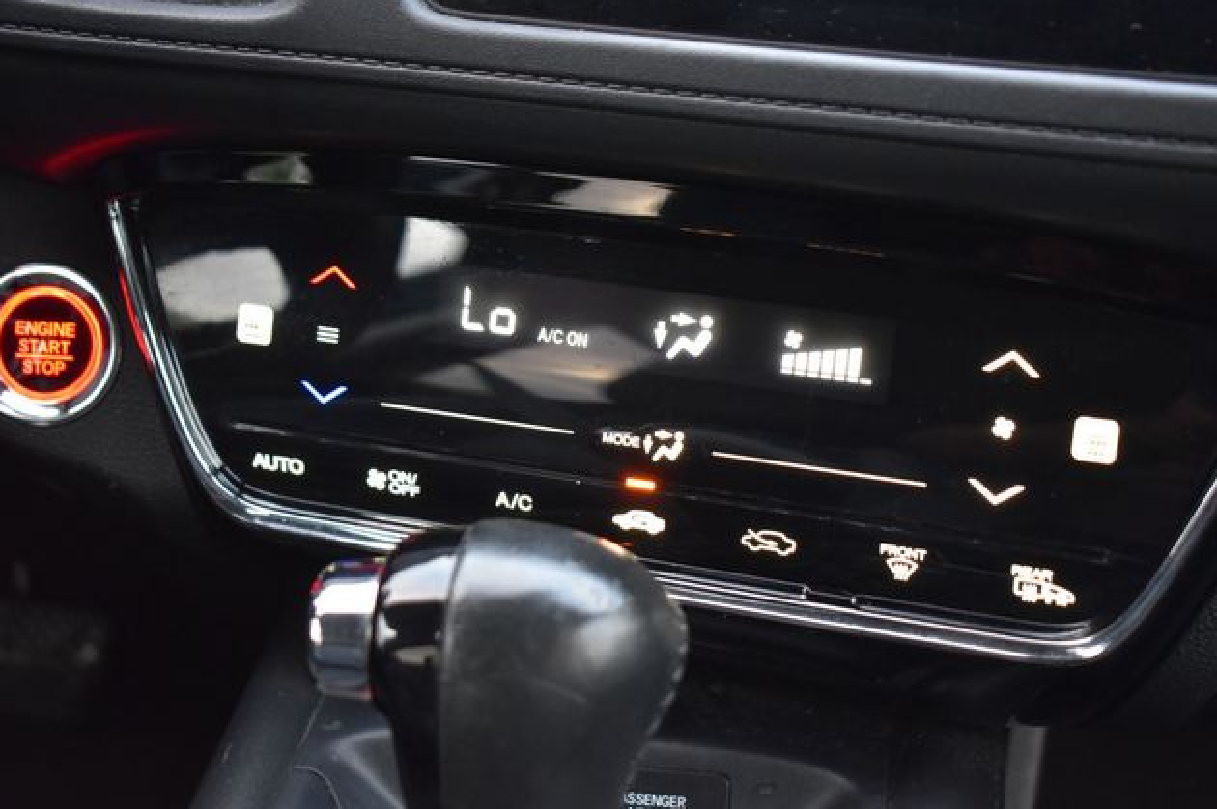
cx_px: 603
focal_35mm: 61
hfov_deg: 32.9
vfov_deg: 22.2
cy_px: 402
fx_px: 2060
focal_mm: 40
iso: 1600
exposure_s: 1/15
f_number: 5.6
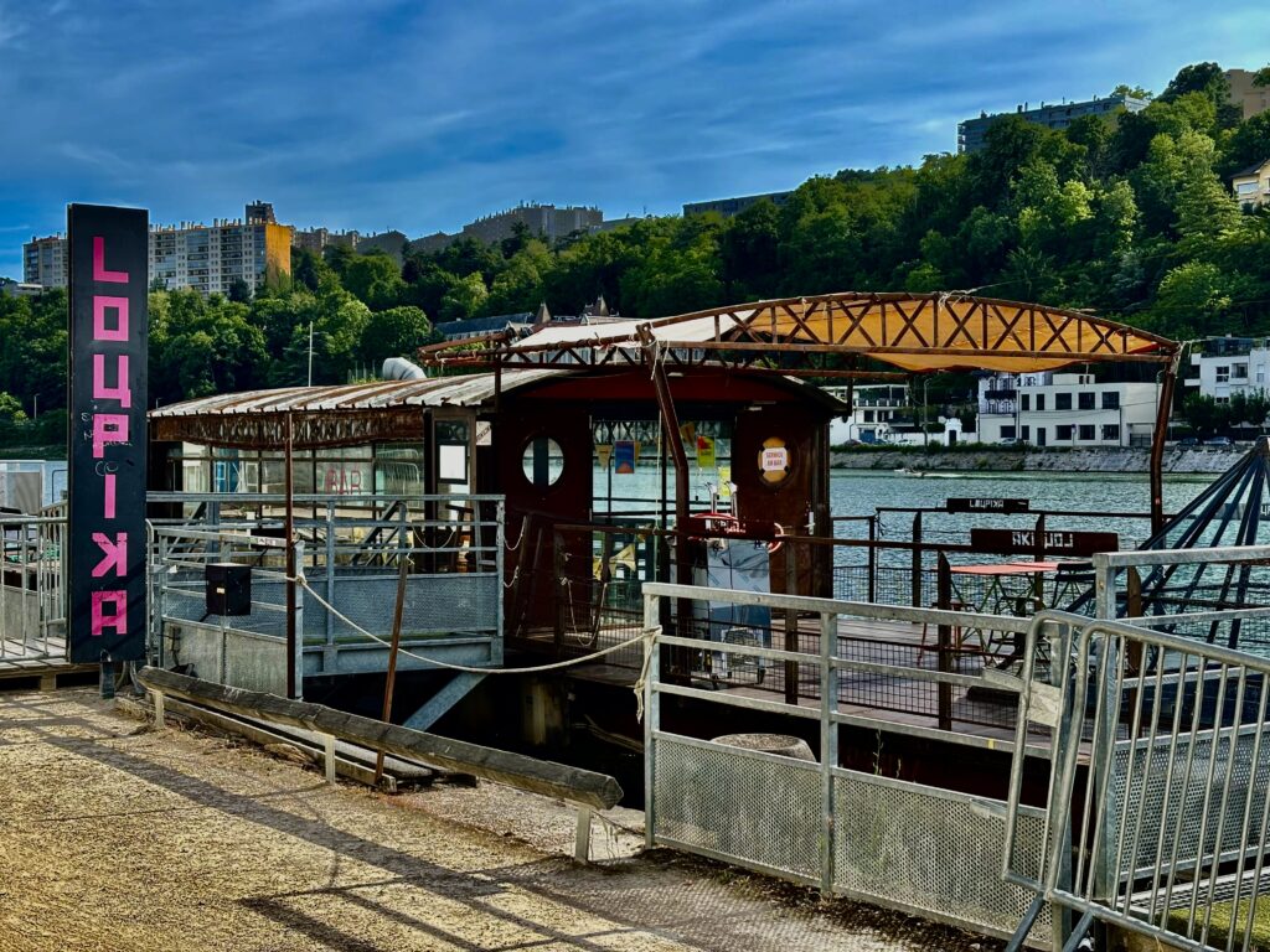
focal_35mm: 52
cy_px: 476
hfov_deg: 36.8
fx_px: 1908
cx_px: 635
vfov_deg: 28.0
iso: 32
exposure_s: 1/1567
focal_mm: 5.96
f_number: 1.6
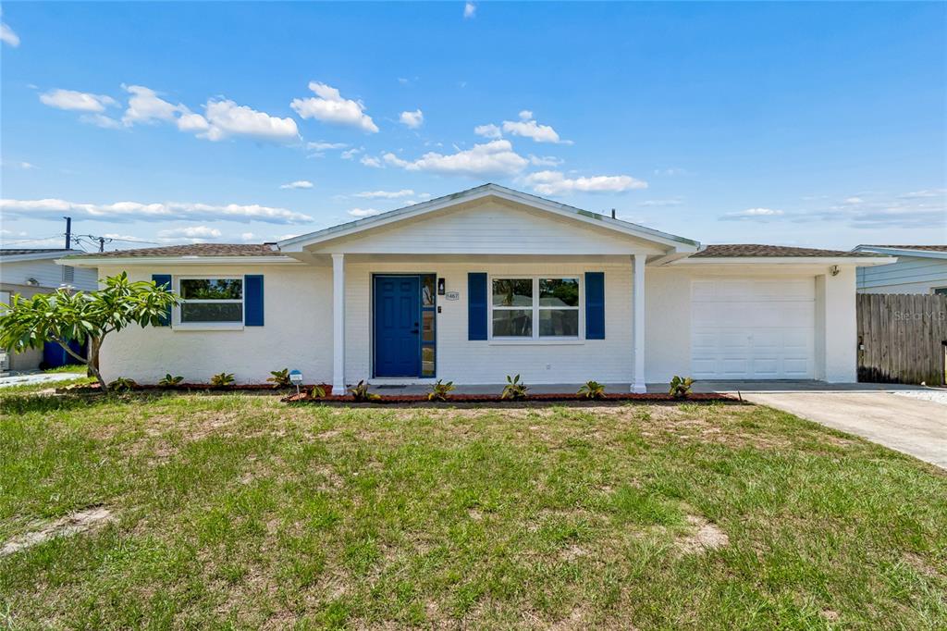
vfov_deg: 77.3
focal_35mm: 15
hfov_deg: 100.4
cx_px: 474
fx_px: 394
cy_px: 316
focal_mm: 10
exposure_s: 1/1250
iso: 200
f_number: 7.1
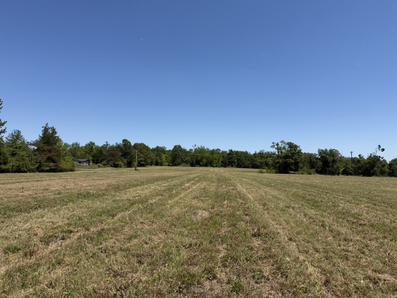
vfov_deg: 56.8
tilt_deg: +3.8
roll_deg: -1.1
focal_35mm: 24
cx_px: 198
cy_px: 149
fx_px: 275
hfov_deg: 71.6
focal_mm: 6.76
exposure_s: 1/6173
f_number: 1.78
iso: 80
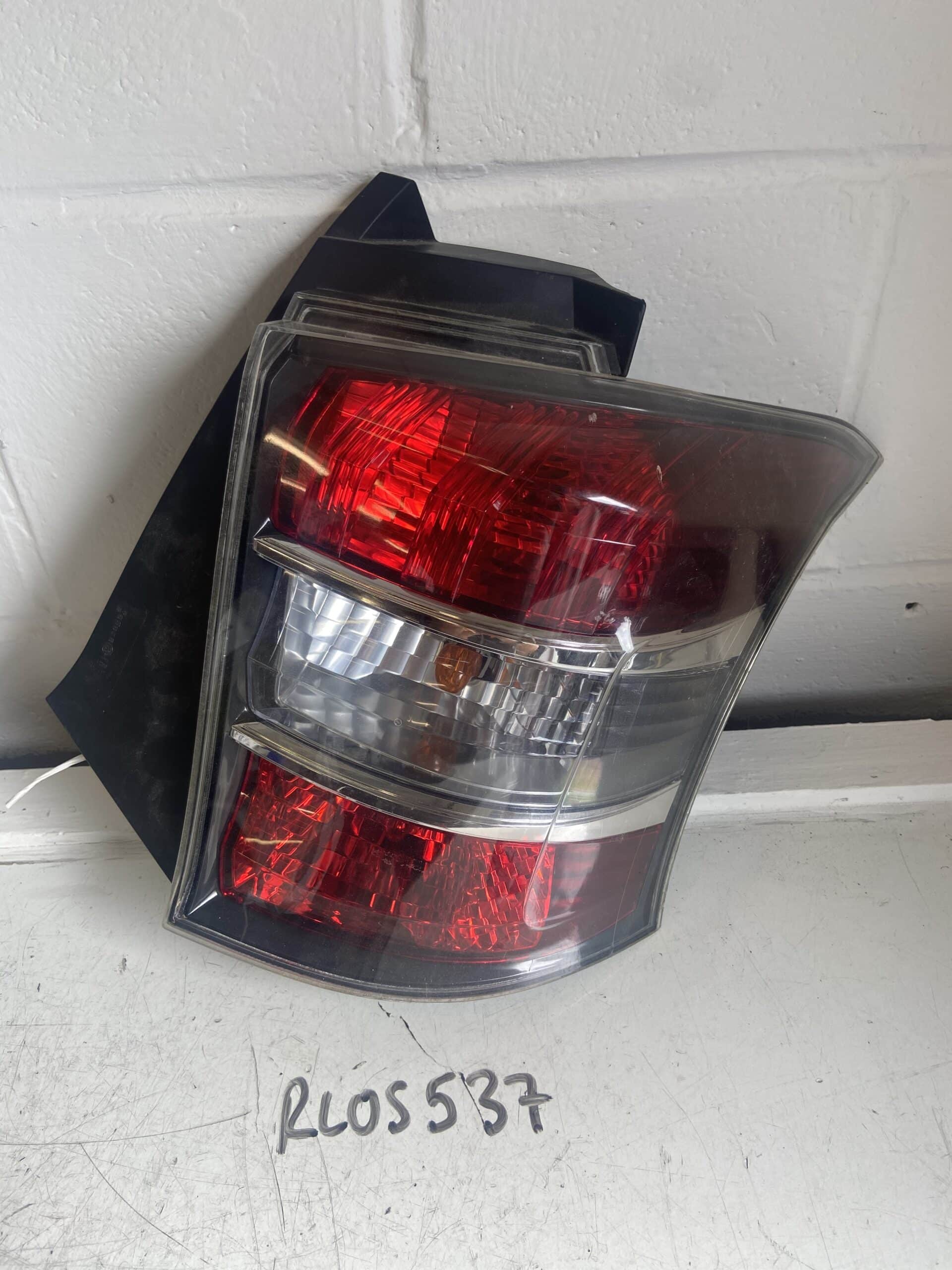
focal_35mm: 26
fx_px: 953
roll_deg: +2.2
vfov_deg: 67.3
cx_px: 476
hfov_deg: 53.1
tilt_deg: -37.8
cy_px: 635
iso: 32
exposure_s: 1/129
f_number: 1.8
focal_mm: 4.25
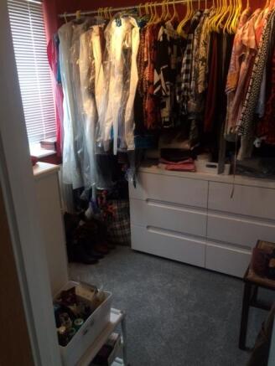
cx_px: 138
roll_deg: +2.3
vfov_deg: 61.6
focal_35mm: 29
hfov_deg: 48.2
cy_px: 183
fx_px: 307
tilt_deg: -17.6
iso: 80
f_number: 2.2
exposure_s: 1/33
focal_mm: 4.15
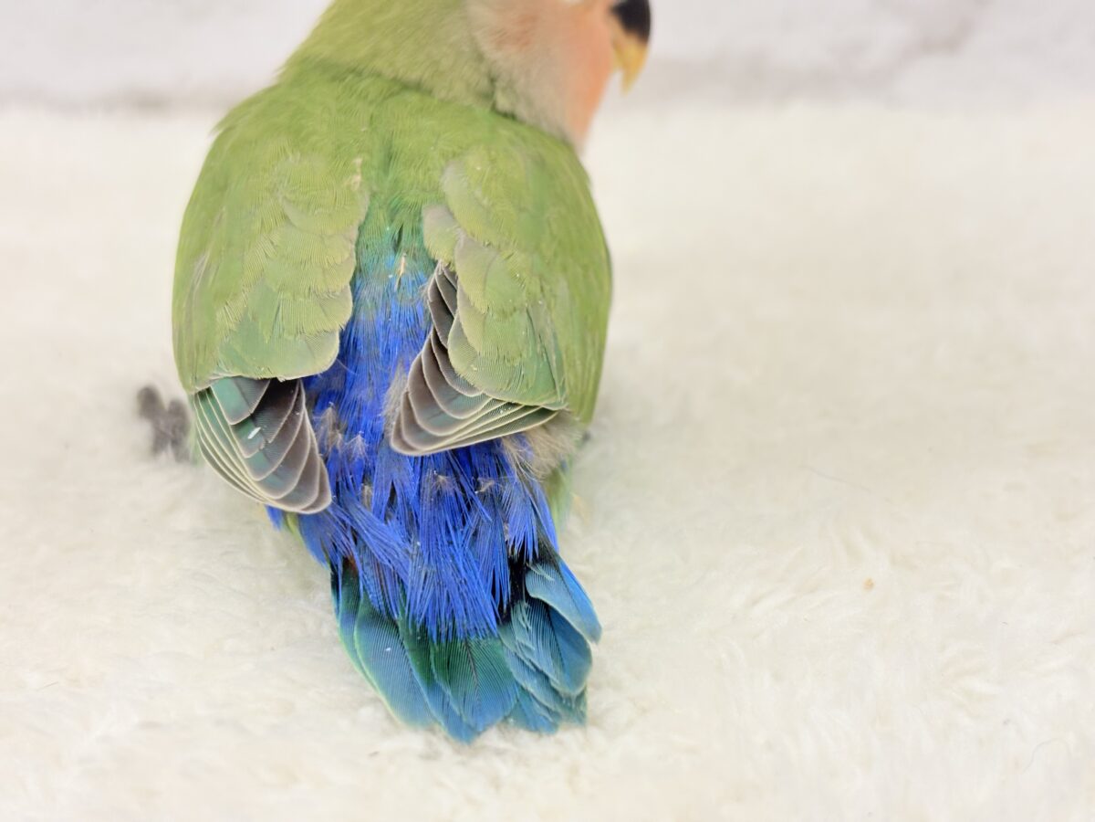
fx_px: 1645
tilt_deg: -22.5
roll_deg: +2.1
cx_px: 548
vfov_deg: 28.0
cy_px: 411
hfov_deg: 36.8
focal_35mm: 52
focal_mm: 5.96
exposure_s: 1/50
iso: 80
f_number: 1.6
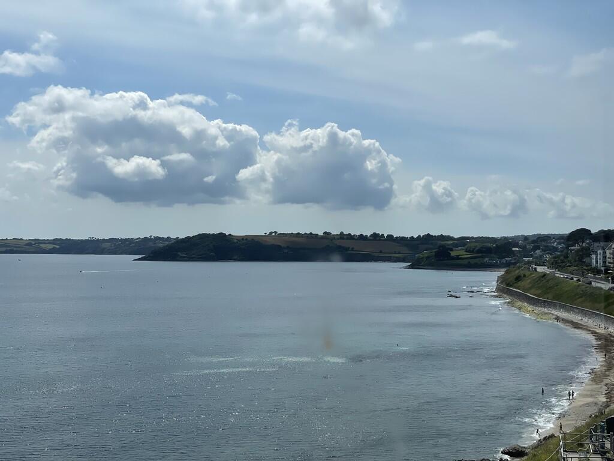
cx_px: 307
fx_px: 922
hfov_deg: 36.8
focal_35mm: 52
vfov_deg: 28.0
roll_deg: -0.2
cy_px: 230
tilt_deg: +1.6
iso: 25
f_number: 2
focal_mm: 6
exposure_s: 1/4785
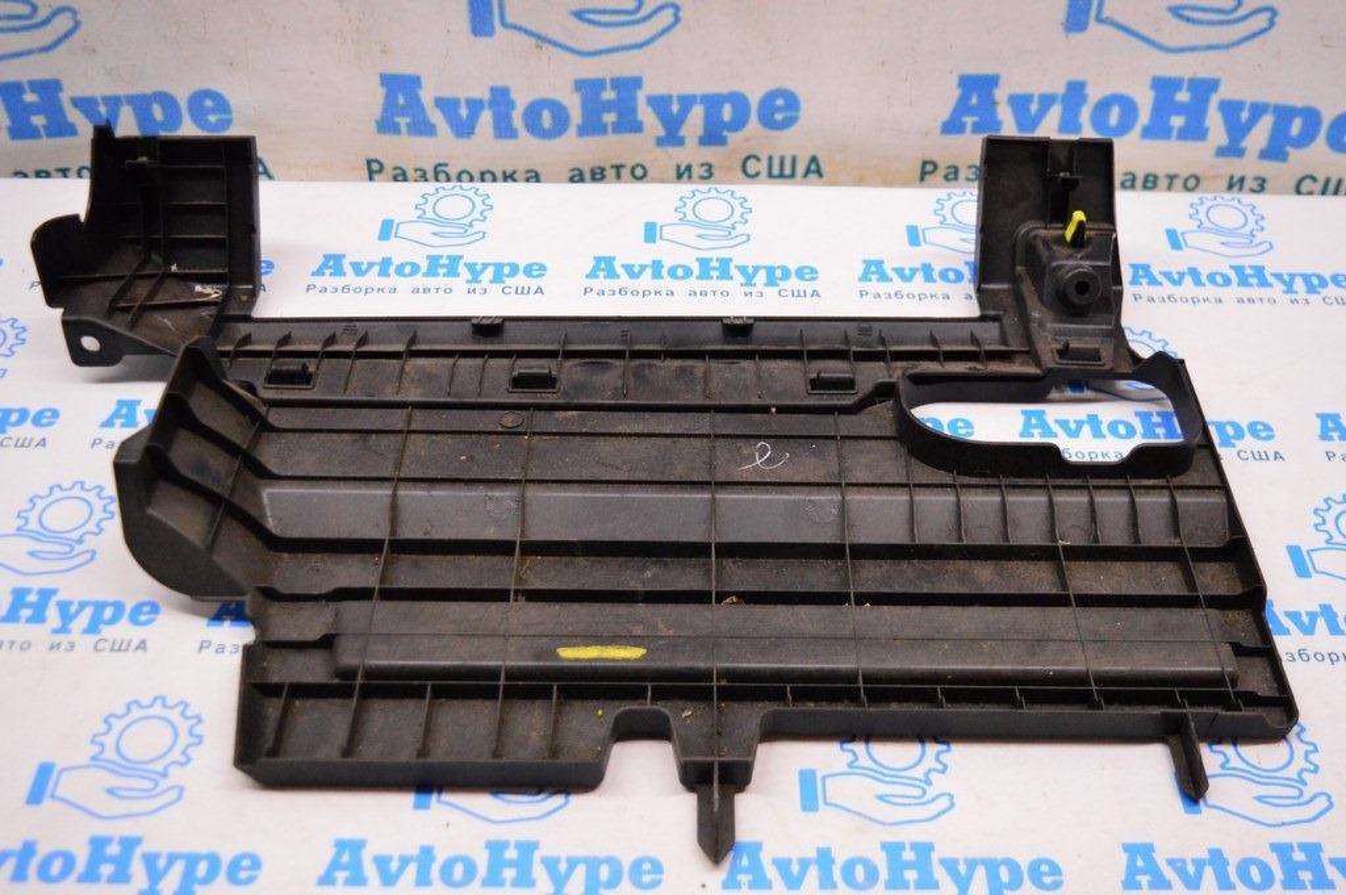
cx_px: 673
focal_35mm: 40
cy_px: 448
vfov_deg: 33.0
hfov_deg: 48.0
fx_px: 1513
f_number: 4
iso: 3200
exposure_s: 1/320
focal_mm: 27
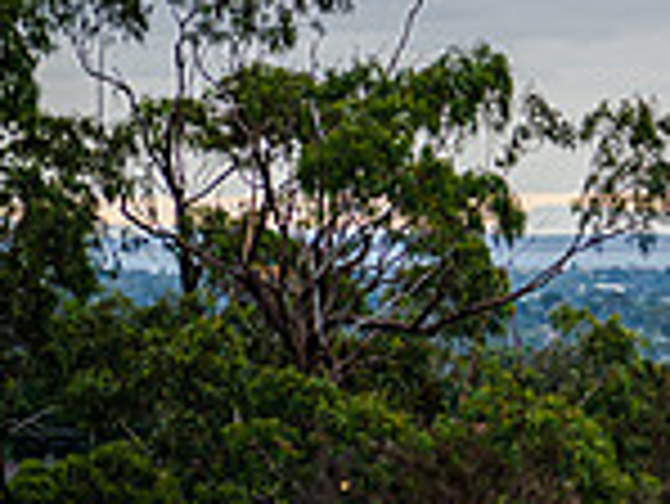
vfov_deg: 4.5
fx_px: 6354
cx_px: 1257
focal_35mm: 328
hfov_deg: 5.9
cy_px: 214
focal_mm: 70
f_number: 2.8
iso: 100
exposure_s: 1/60
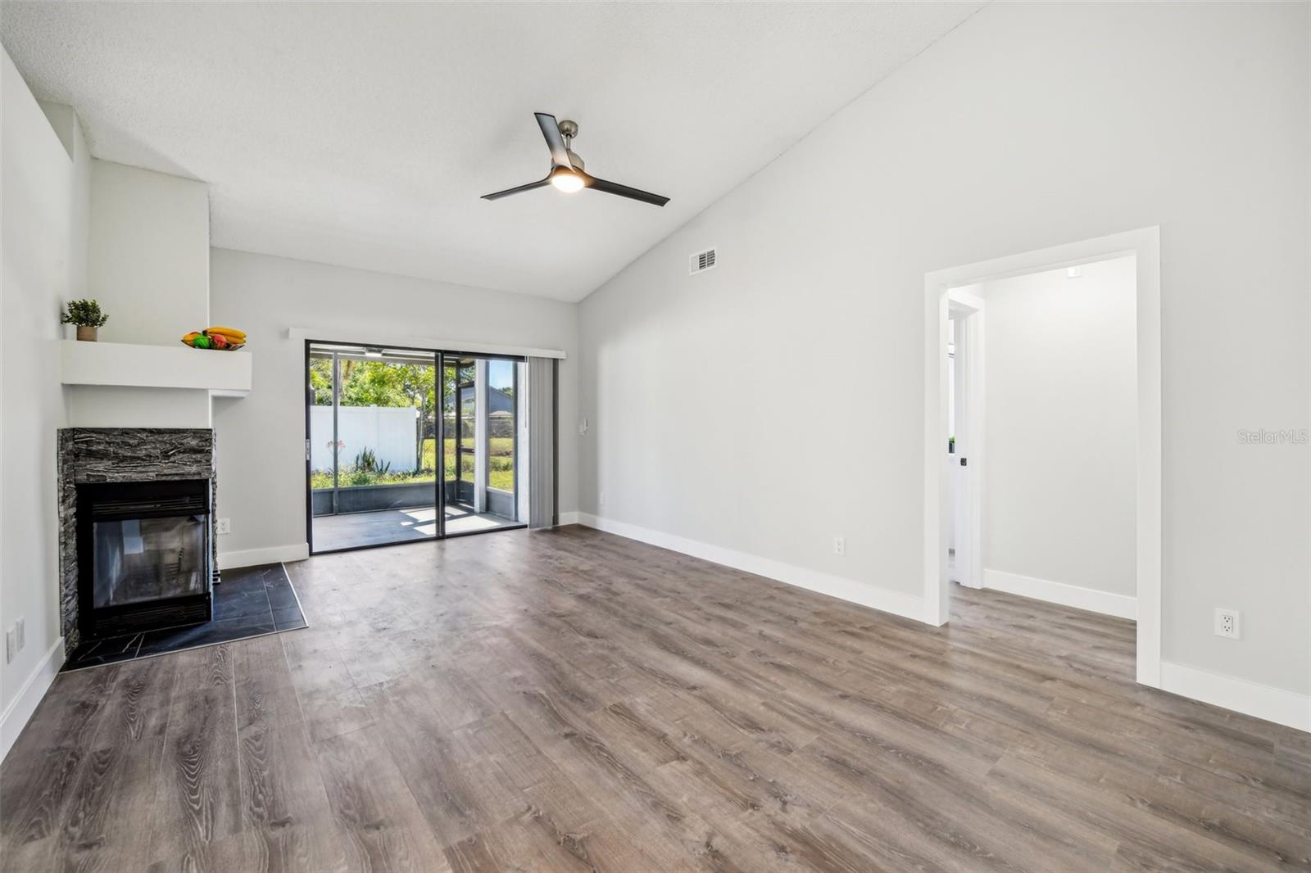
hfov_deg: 104.3
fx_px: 510
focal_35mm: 14
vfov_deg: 81.2
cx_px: 656
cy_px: 436
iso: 400
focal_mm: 14
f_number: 8
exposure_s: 1/30
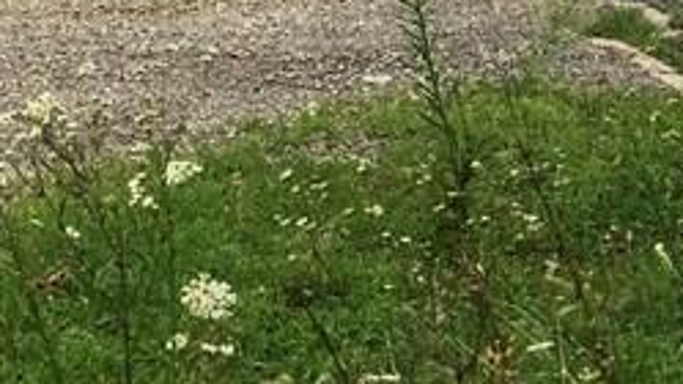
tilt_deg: -6.2
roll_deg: -1.1
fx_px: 2354
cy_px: -252
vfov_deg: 9.0
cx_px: -395
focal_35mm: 130
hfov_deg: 15.1
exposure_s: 1/545
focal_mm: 4.15
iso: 25
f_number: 2.2
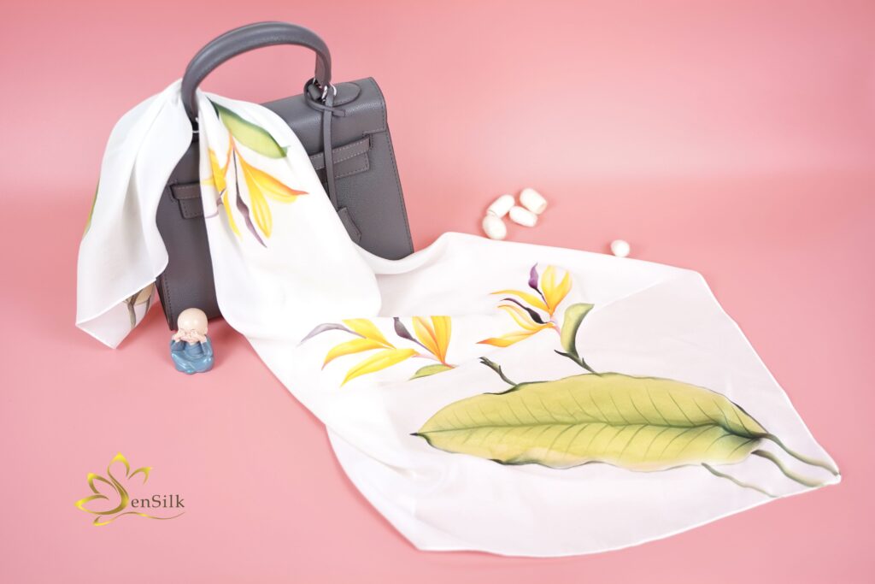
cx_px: 438
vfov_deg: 36.9
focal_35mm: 36
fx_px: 875
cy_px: 292
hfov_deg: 53.1
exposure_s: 1/400
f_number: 2.8
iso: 400
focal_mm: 36
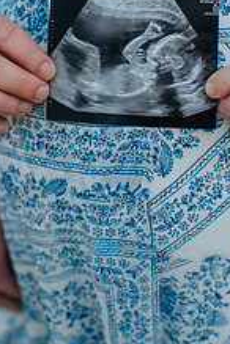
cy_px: 58
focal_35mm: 72
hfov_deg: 18.9
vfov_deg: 27.4
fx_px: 690
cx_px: 129
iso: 320
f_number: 2.5
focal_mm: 35
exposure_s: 1/1000
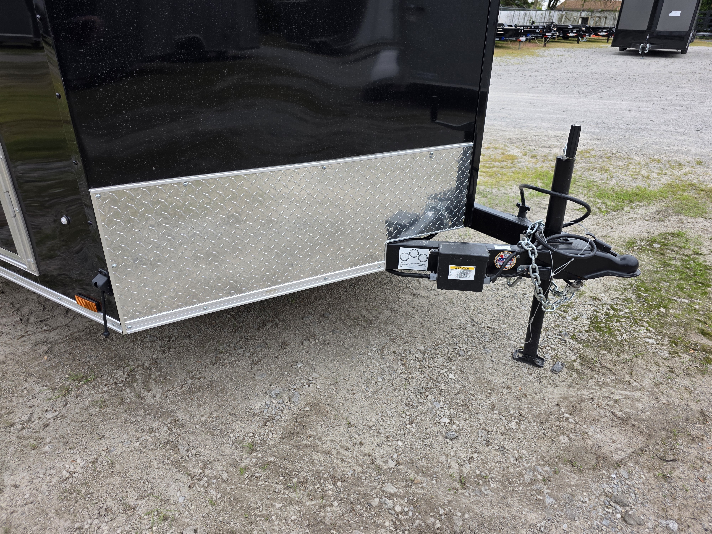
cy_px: 267
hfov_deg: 73.9
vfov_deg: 58.9
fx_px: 473
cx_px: 356
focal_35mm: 23
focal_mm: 6.3
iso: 80
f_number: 1.7
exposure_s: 1/2116
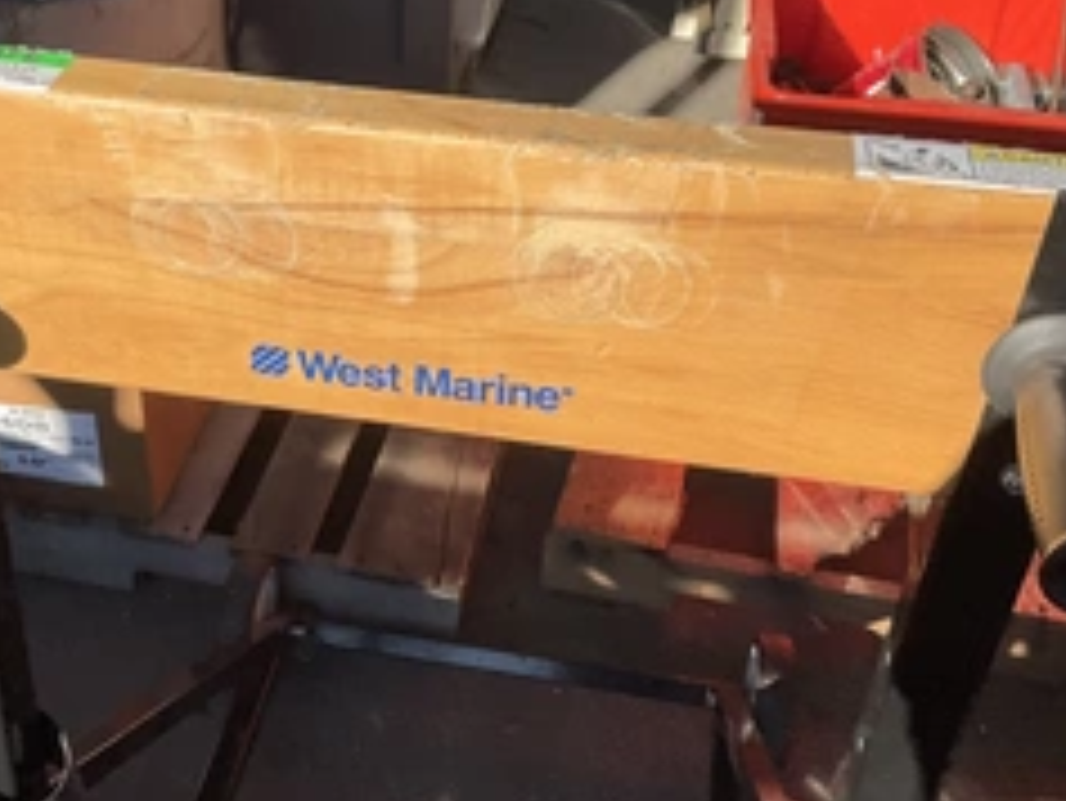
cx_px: 387
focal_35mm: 49
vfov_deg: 29.7
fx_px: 1510
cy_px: 414
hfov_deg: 38.6
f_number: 1.8
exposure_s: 1/1168
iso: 25
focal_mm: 3
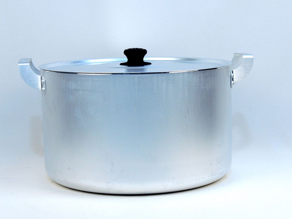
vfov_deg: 16.4
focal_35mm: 90
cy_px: 110
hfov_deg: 21.8
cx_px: 146
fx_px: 759
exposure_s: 1/60
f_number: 6.4
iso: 200
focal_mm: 16
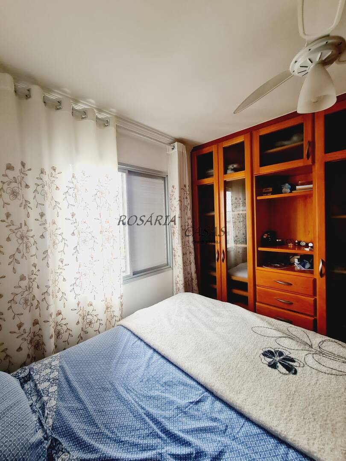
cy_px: 230
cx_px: 173
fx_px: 173
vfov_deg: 106.2
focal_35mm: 13
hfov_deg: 89.9
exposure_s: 1/60
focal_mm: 2.2
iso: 160
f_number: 2.2
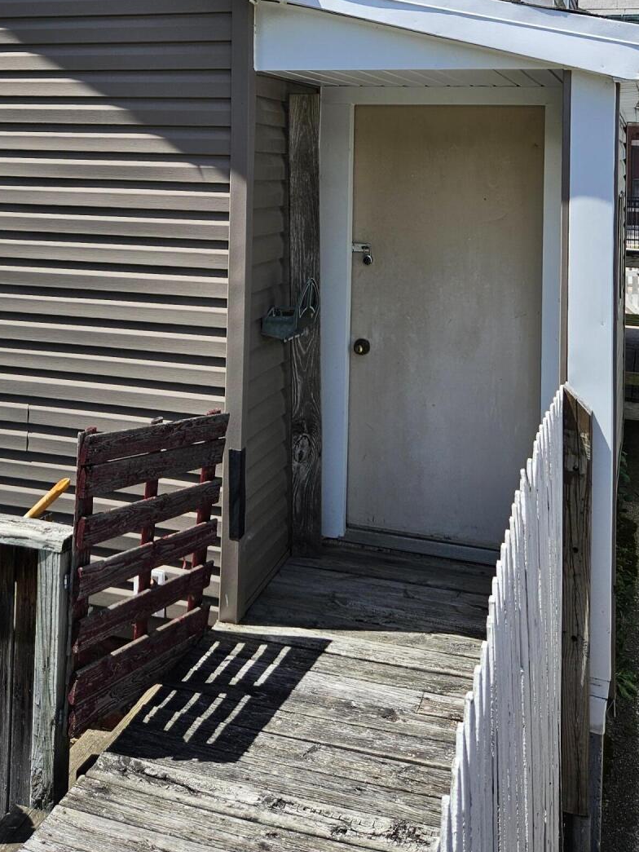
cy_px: 155
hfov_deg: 32.6
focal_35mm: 44
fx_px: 1083
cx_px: 214
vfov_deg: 40.9
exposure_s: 1/1215
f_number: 1.8
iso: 25
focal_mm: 5.4
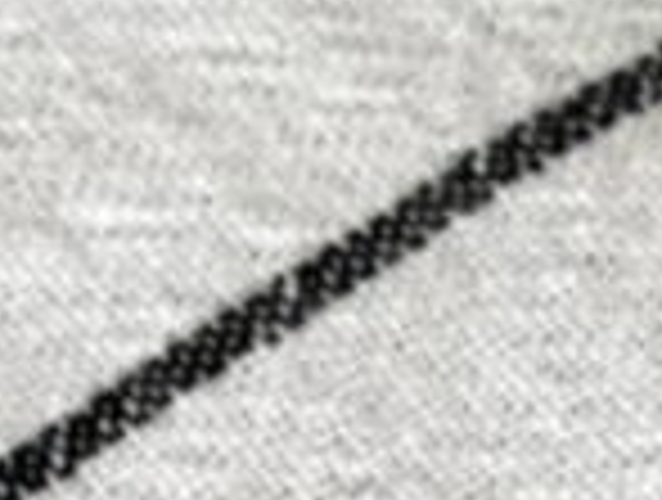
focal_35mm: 535
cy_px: -1189
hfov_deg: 3.6
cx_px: -1590
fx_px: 10257
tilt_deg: -52.2
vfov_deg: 2.7
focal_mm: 9
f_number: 2.8
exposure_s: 1/40
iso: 200
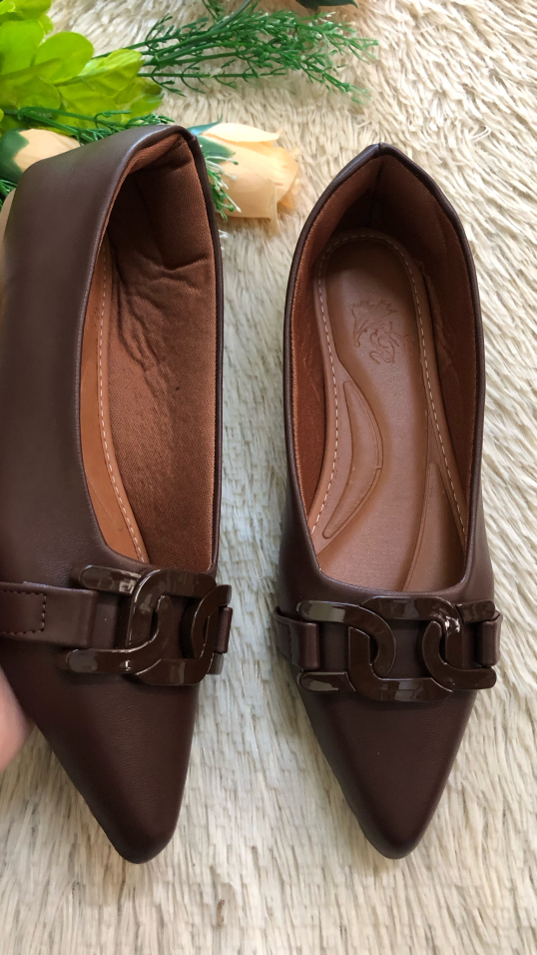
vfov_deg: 62.6
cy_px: 478
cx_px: 248
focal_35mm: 31
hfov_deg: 37.8
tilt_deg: -69.3
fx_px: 784
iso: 100
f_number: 1.8
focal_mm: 3.99
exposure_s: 1/15
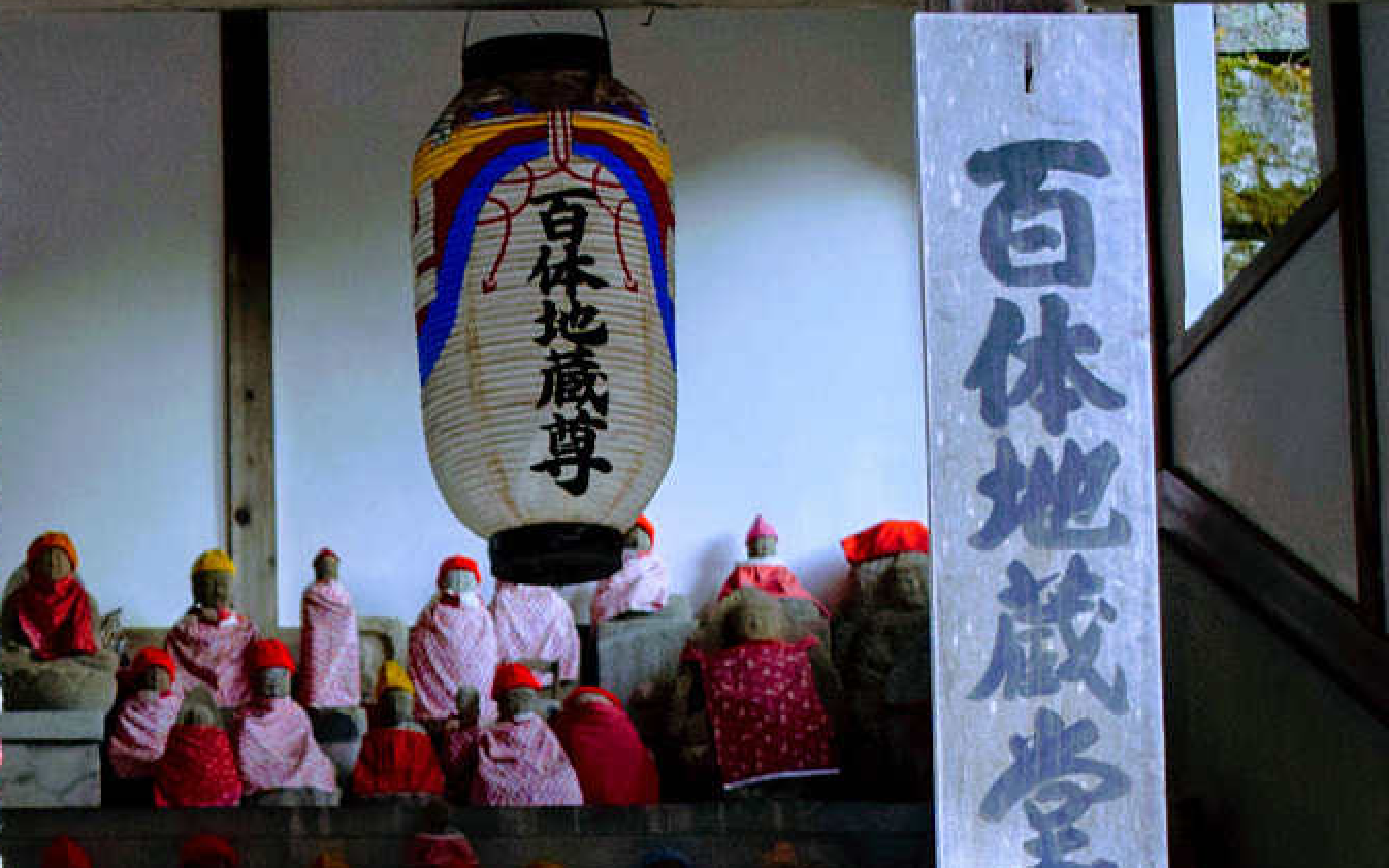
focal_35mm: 127
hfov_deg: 16.0
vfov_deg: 10.1
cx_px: -114
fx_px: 4817
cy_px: 1056
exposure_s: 1/60
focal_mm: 35
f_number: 4.5
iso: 1000
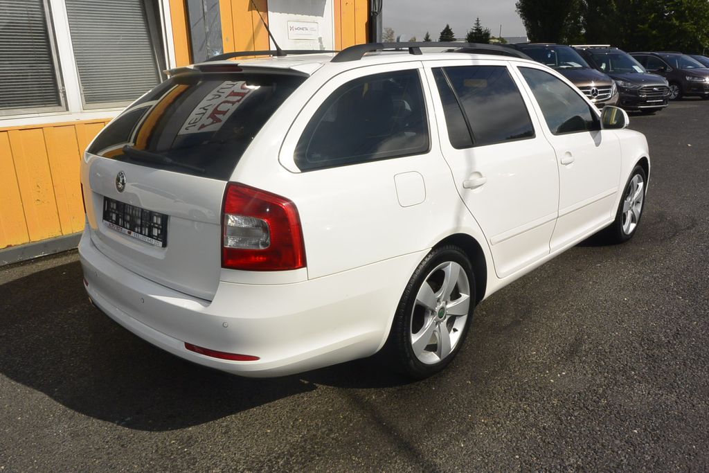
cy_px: 236
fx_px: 532
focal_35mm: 27
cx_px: 354
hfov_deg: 67.4
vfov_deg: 47.9
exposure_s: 1/250
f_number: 14
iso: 160
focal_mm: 10
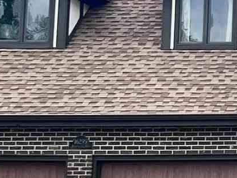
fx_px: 1328
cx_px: 491
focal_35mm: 194
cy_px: 9
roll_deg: -0.4
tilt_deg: +7.3
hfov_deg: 9.5
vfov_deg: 7.6
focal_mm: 5.7
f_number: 1.5
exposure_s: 1/4115
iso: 50
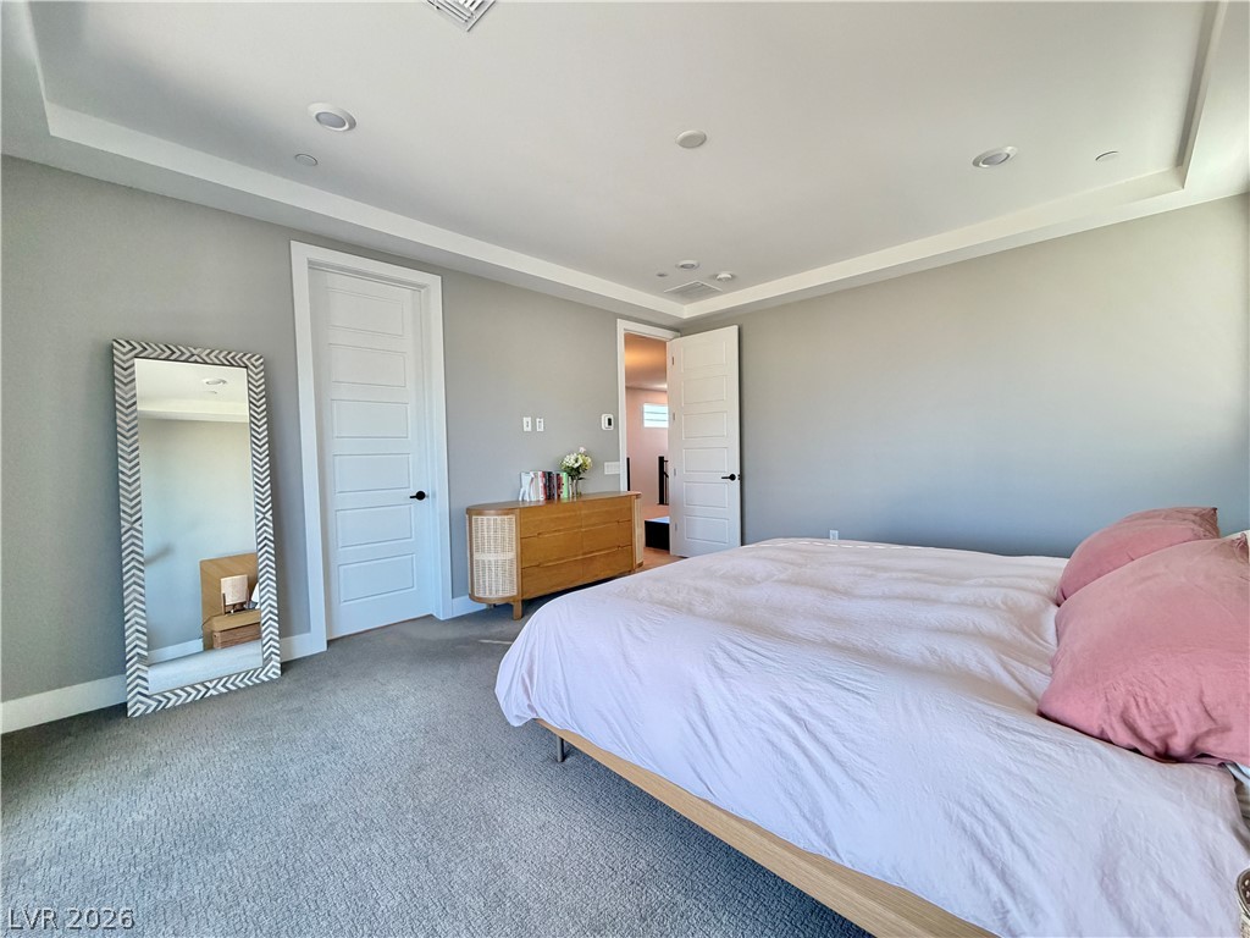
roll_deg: +1.1
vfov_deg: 85.7
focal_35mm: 14
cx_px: 625
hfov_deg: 102.1
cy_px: 469
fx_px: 506
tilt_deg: -2.7
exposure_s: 1/121
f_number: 2.2
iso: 320
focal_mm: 2.22
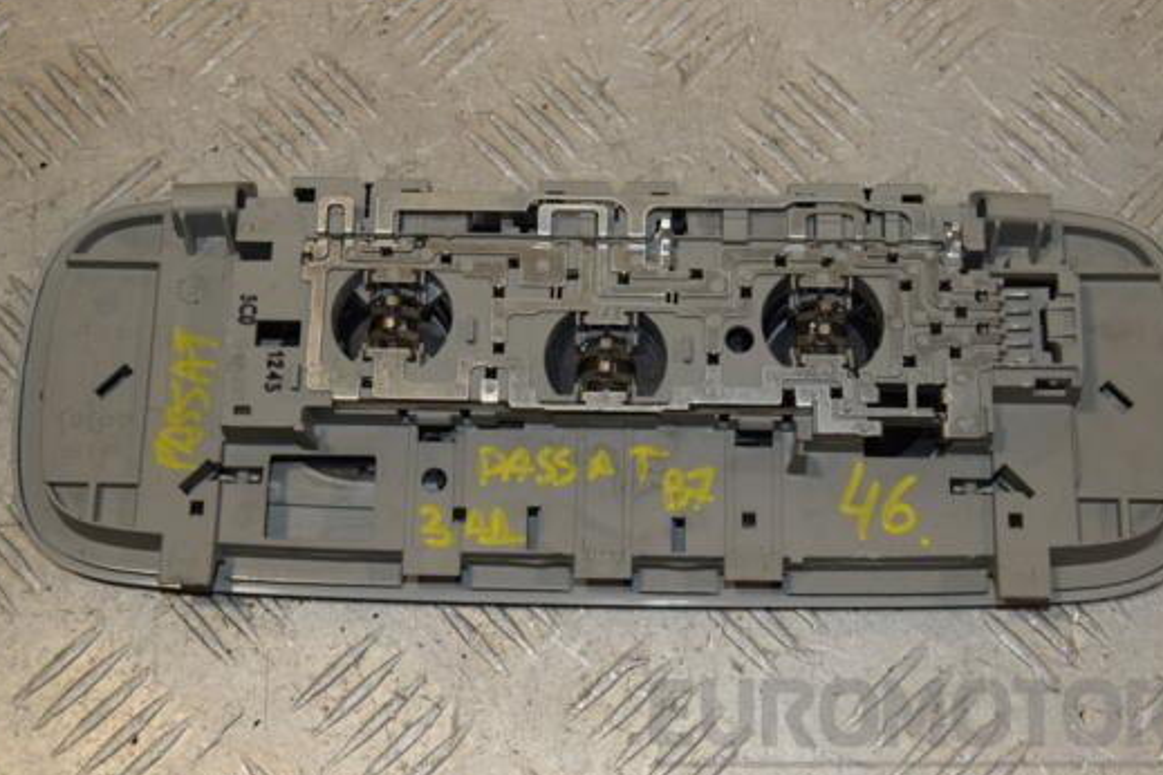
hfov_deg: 33.9
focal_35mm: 59
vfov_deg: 23.0
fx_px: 1906
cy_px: 414
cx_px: 607
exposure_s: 1/200
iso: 800
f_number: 9
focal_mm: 34
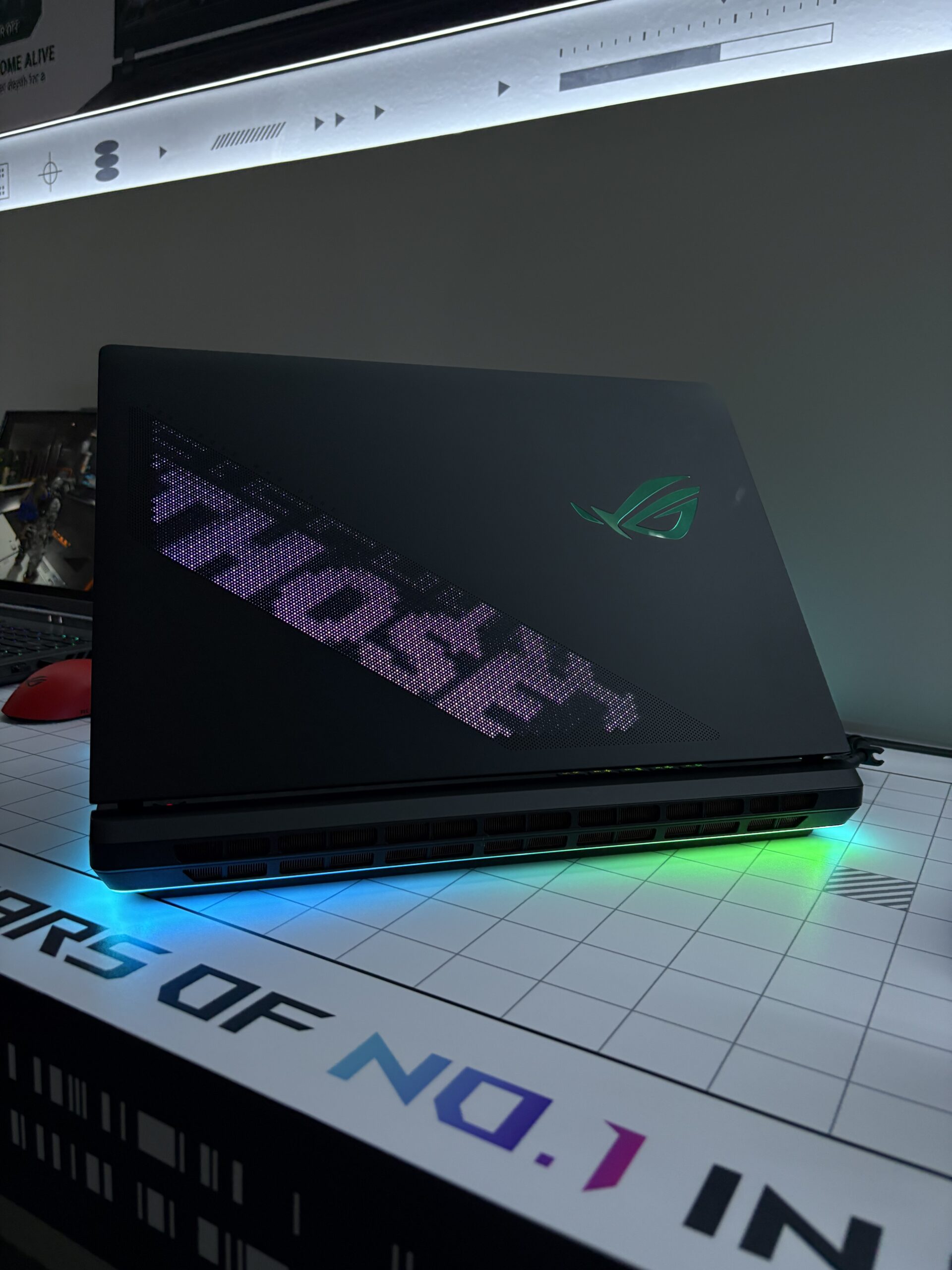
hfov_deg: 53.1
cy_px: 635
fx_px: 953
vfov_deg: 67.3
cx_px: 476
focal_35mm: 26
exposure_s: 1/120
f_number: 1.6
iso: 160
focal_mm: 5.96
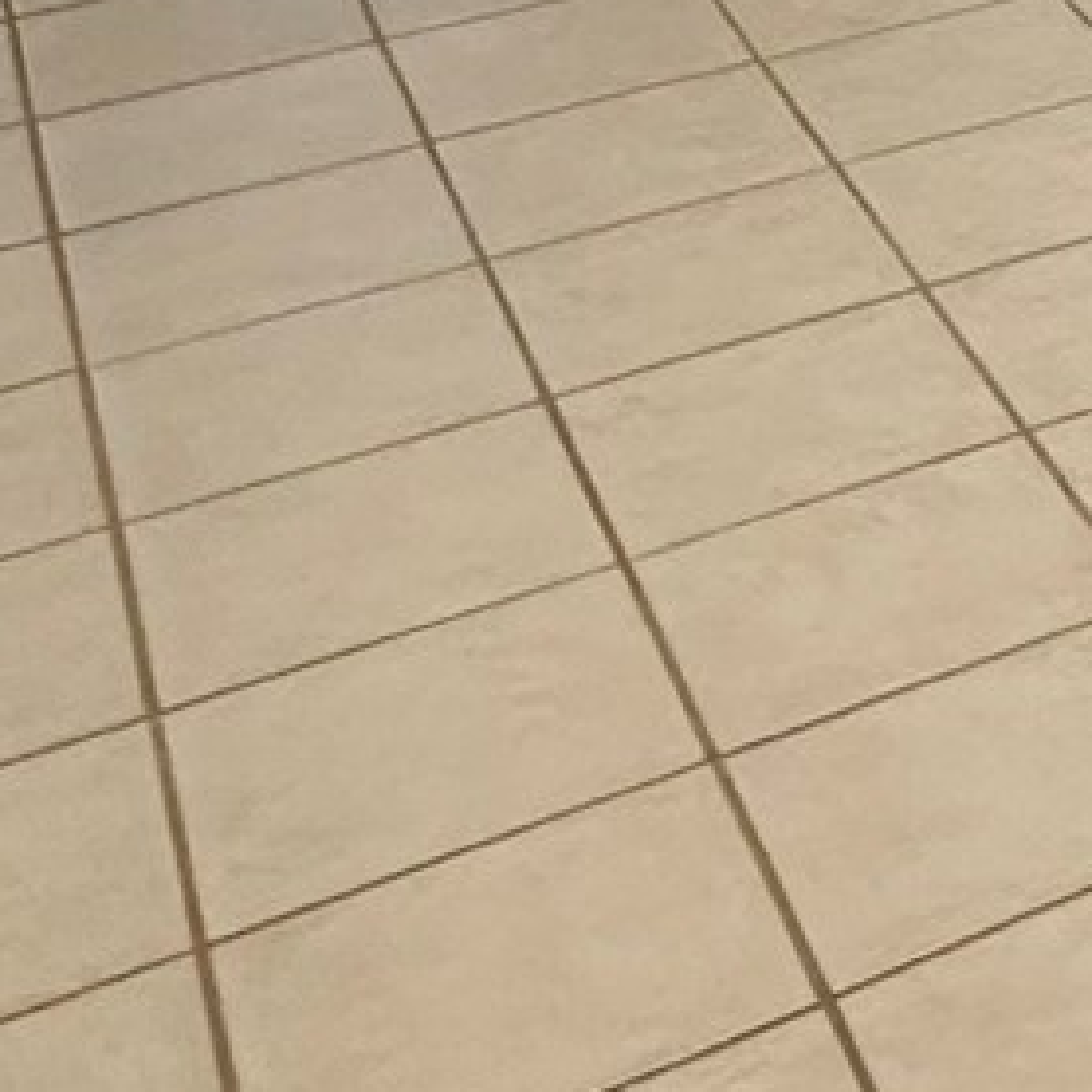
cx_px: 2376
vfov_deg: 14.9
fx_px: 3248
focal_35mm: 91
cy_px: -1222
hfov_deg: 14.6
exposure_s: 1/60
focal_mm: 2.22
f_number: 2.2
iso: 200
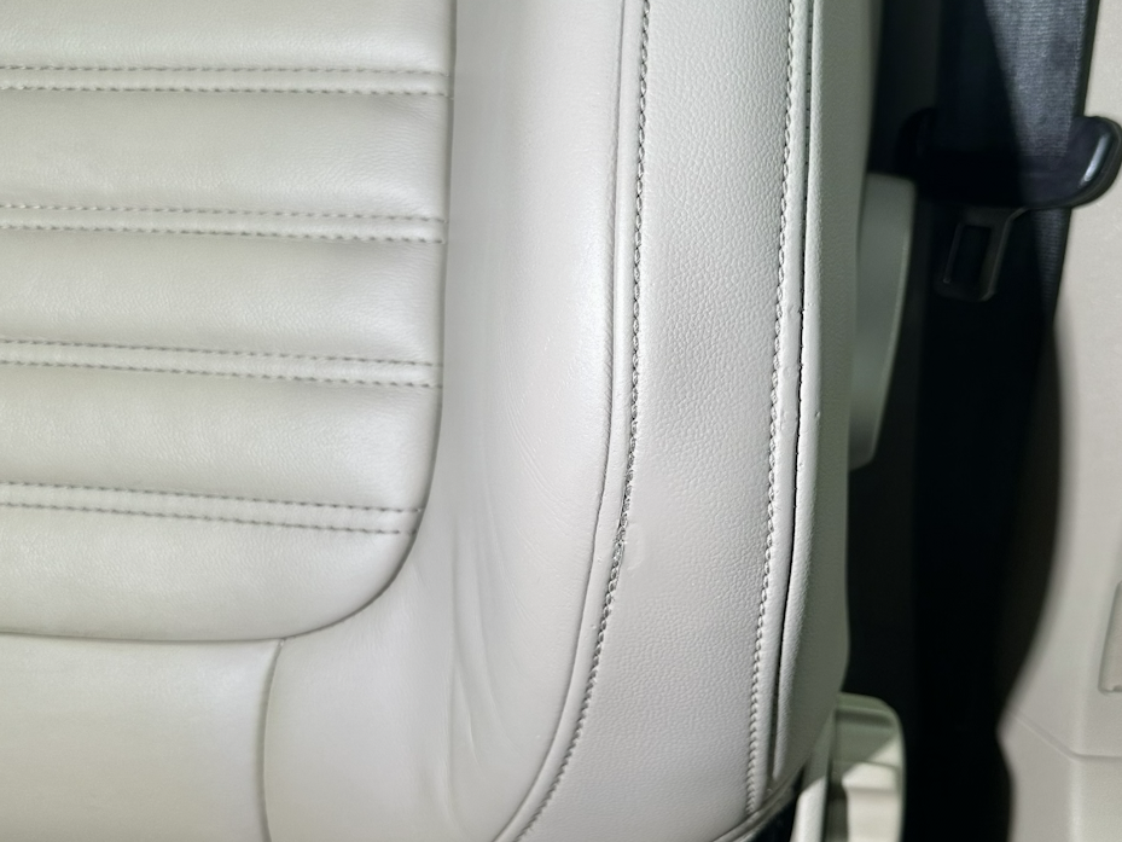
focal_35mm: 31
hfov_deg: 58.0
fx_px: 1005
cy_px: 362
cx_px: 653
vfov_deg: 45.3
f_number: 1.78
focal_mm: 6.86
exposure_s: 1/140
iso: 64
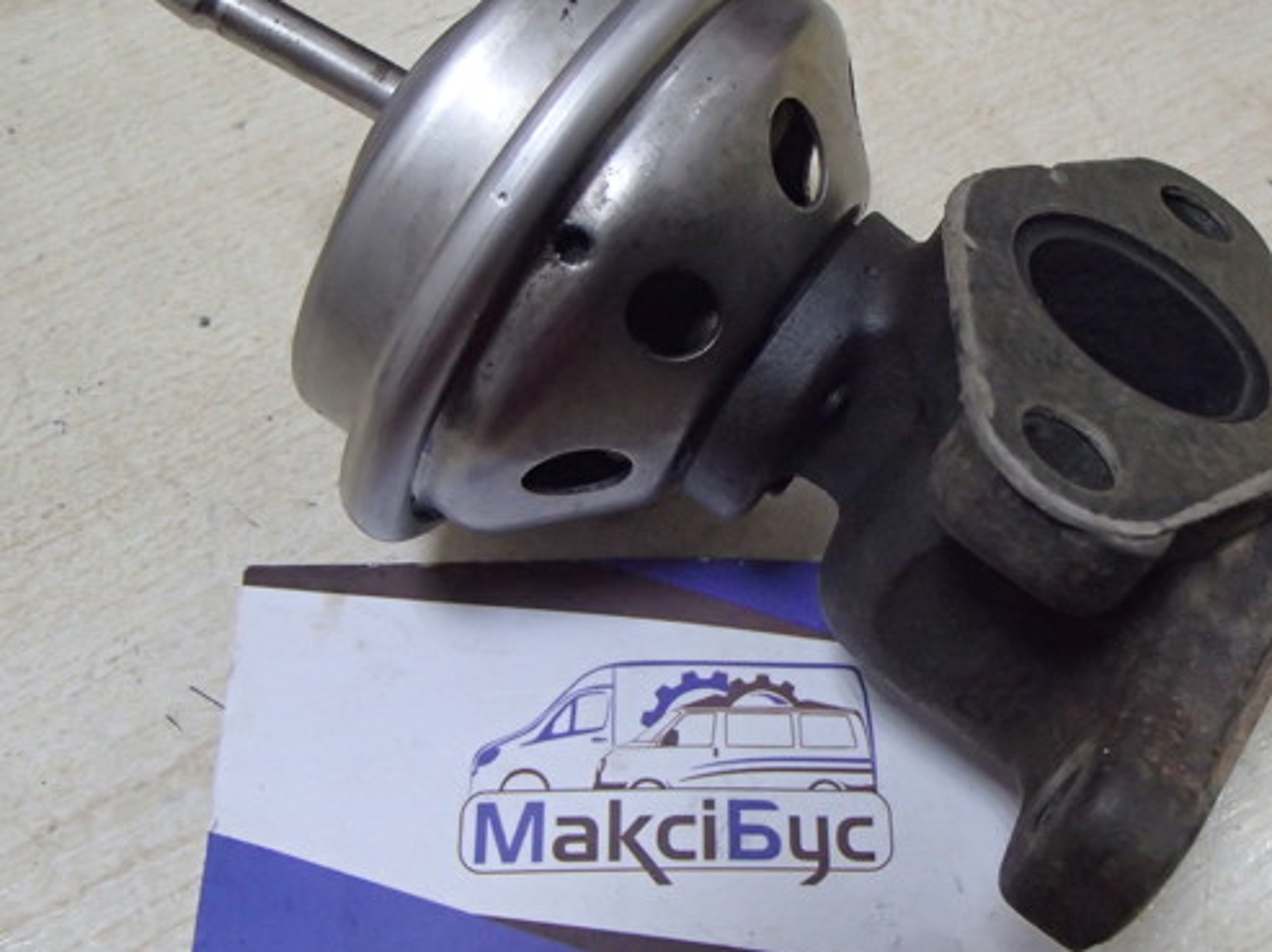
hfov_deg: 39.5
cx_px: 764
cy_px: 406
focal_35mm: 48
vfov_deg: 30.2
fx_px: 1763
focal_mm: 6.64
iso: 800
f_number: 4.7
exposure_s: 1/50
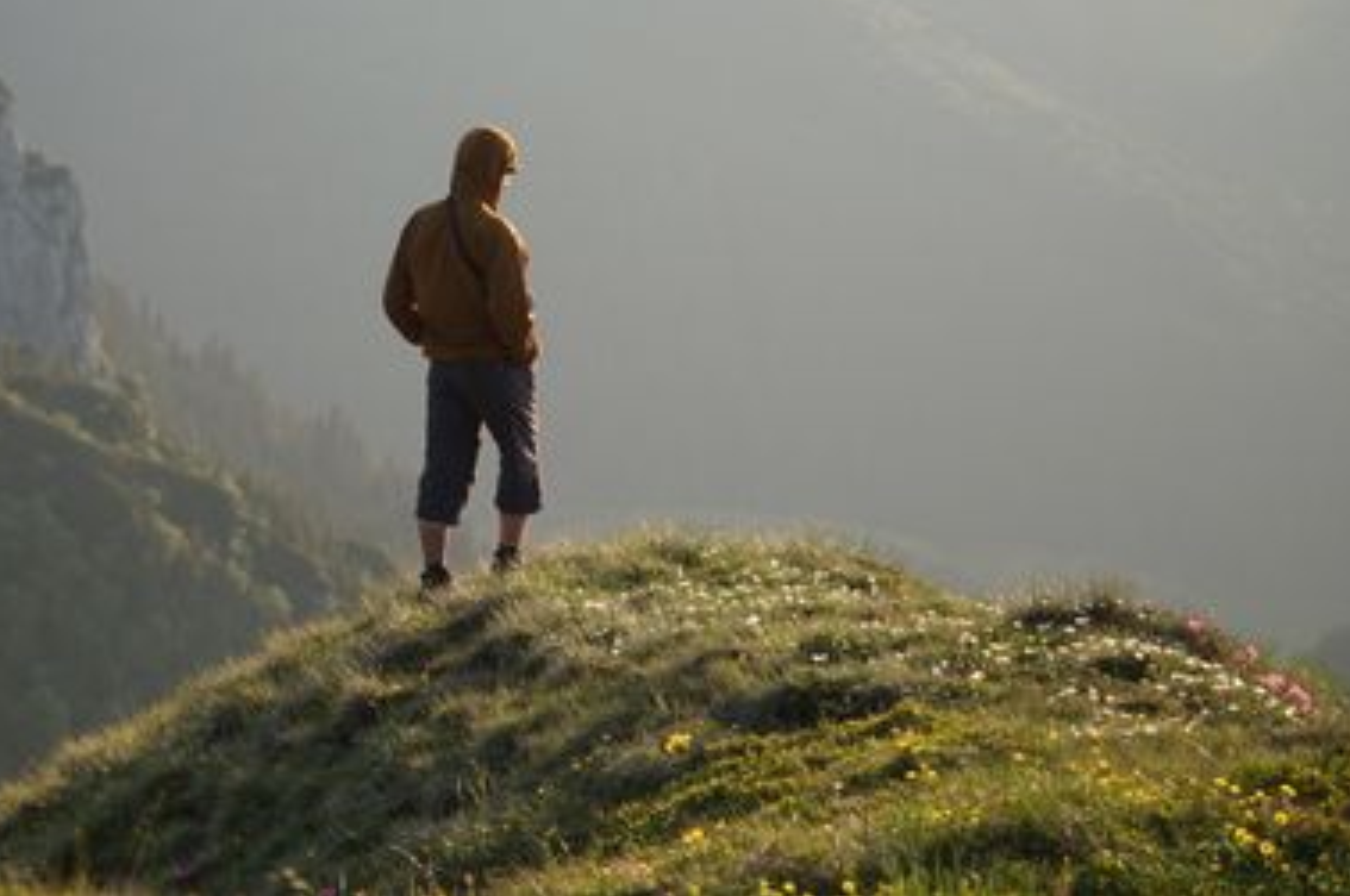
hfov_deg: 16.3
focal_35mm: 126
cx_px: 475
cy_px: 293
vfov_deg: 10.8
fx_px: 4719
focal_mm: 62
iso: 100
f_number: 4.5
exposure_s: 1/160
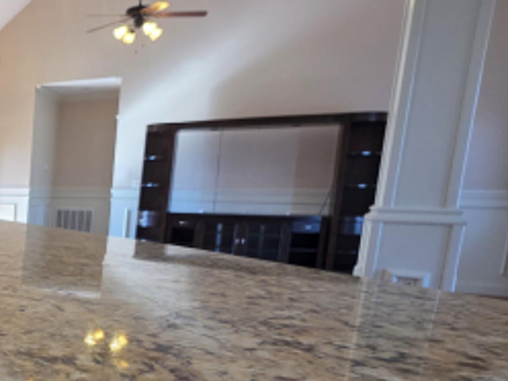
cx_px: -149
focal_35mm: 35
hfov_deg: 35.8
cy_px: 274
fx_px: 514
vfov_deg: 39.8
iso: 125
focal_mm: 2.2
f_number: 1.9
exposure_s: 1/120
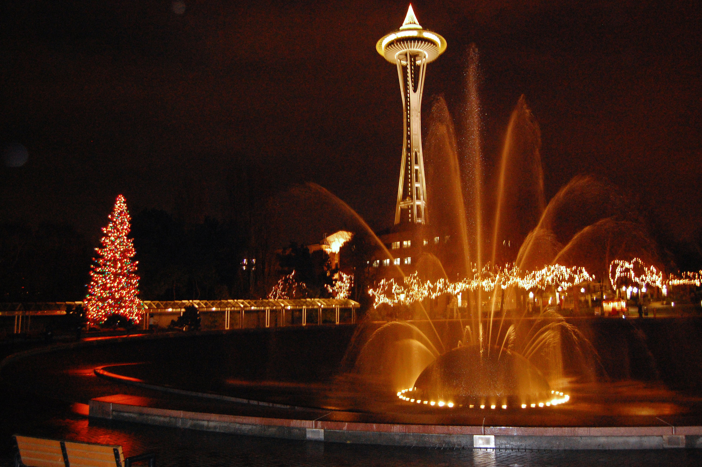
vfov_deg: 43.5
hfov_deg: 62.0
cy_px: 234
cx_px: 351
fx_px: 584
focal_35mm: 30
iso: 1600
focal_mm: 20
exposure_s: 1/10
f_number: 3.8
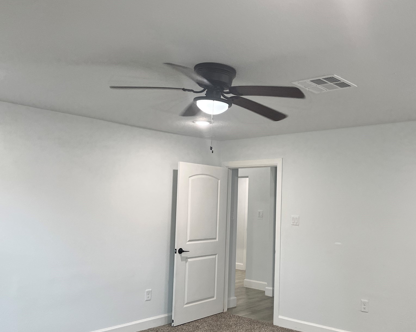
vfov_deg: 43.3
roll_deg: -0.8
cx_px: 270
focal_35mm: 34
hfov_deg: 52.1
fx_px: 419
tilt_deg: +3.5
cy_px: 183
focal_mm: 5.1
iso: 125
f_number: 1.6
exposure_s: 1/120
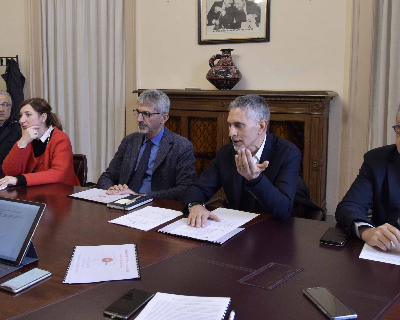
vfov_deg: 41.0
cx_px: 188
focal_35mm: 36
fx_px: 426
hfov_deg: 50.2
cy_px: 133
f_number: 6.3
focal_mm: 18
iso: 1000
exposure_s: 1/60
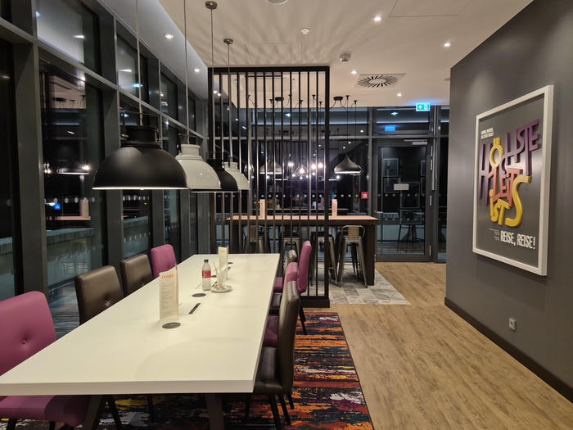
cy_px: 215
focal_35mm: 23
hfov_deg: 73.9
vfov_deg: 58.9
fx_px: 381
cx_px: 286
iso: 200
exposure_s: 1/100
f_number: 1.8
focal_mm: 5.4
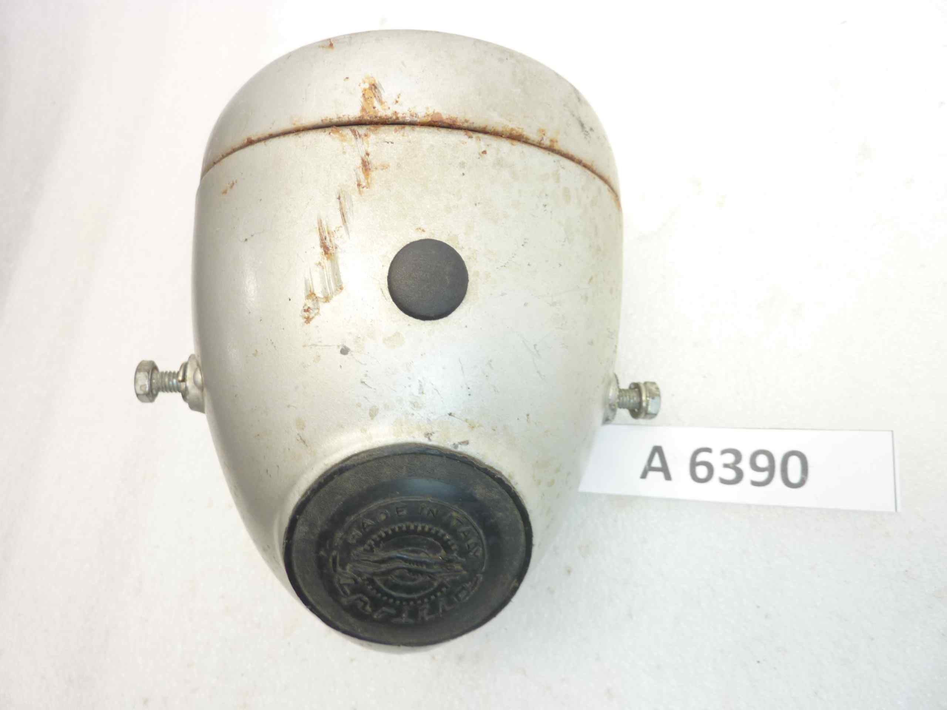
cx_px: 474
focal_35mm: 25
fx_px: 684
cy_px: 355
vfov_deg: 54.9
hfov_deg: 69.4
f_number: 3.3
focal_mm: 4.1
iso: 80
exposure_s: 1/10
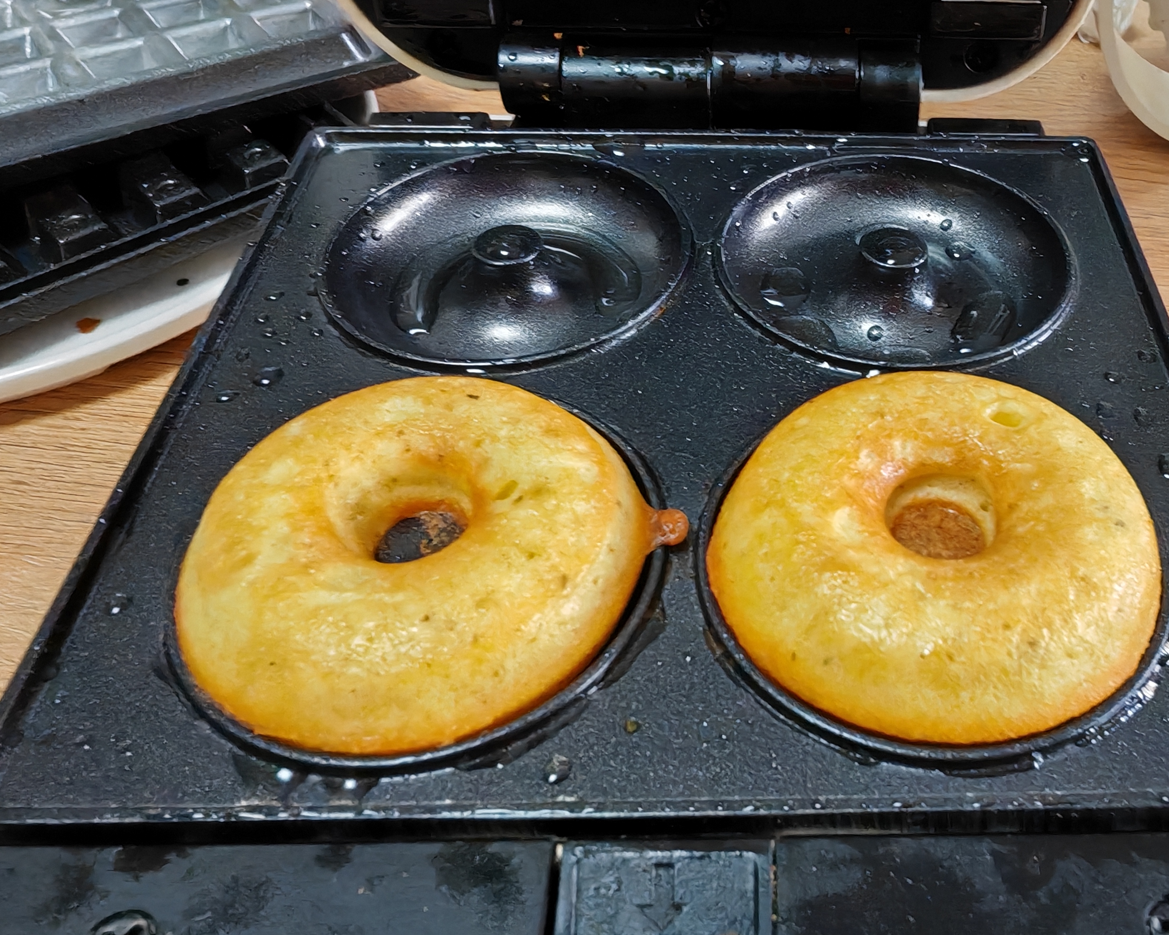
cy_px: 490
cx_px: 672
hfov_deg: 56.9
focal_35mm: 31
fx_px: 1073
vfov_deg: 47.1
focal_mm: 1.96
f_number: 2.2
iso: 250
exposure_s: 1/20
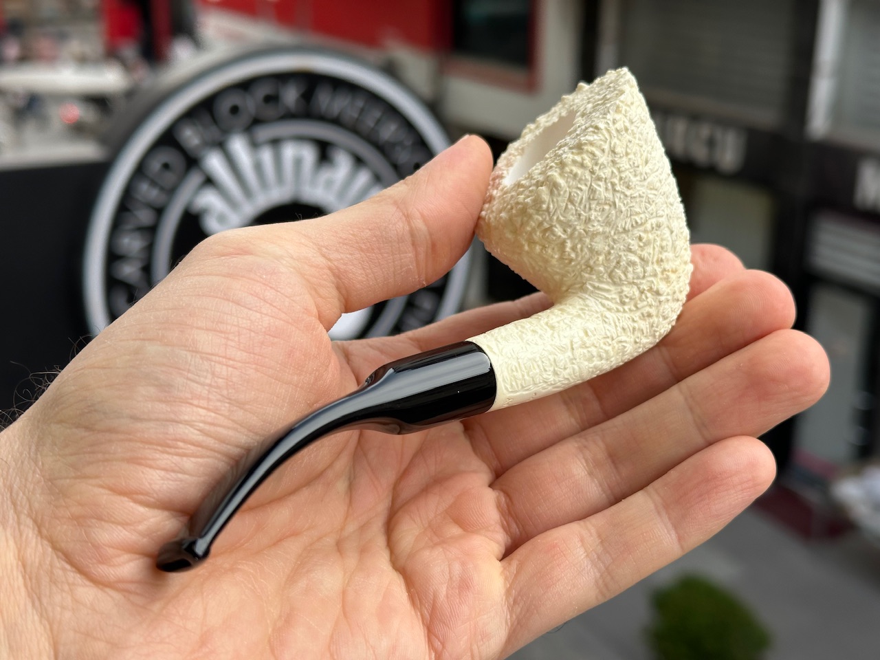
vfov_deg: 30.3
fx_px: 1220
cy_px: 330
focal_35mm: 48
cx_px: 440
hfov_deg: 39.7
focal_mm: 6.86
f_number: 1.78
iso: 64
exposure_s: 1/513
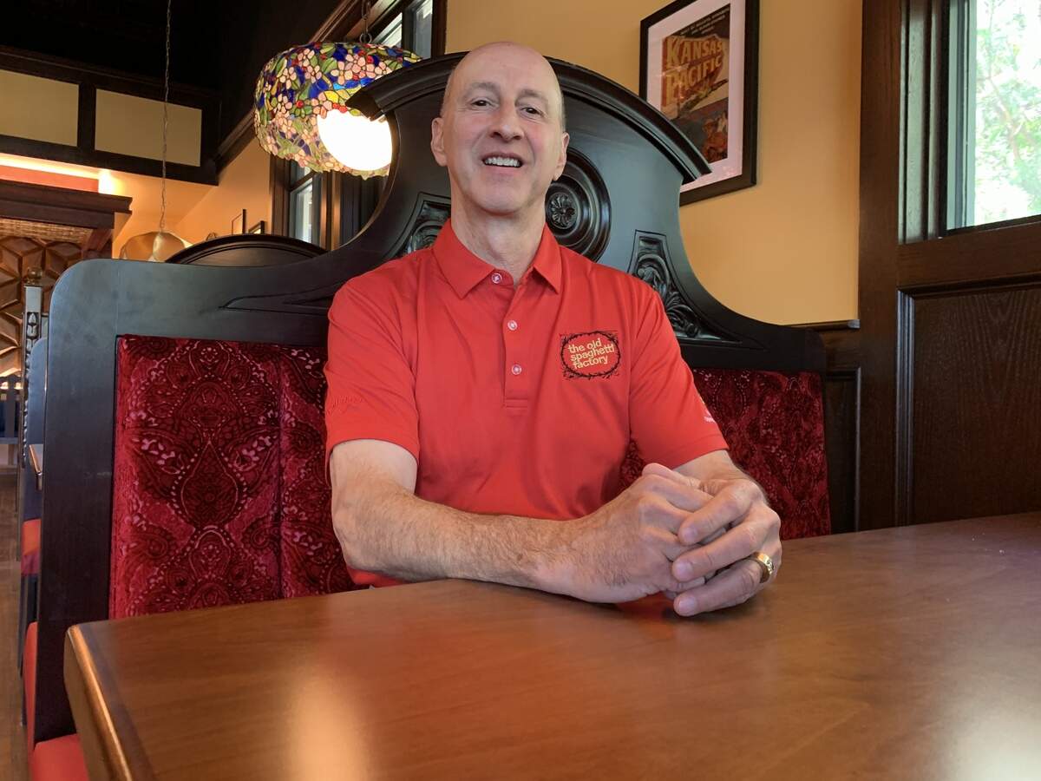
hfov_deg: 67.3
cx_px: 520
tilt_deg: +2.2
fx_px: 782
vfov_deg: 53.1
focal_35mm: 26
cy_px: 390
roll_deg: -1.4
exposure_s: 1/40
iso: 250
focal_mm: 4.25
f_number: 1.8
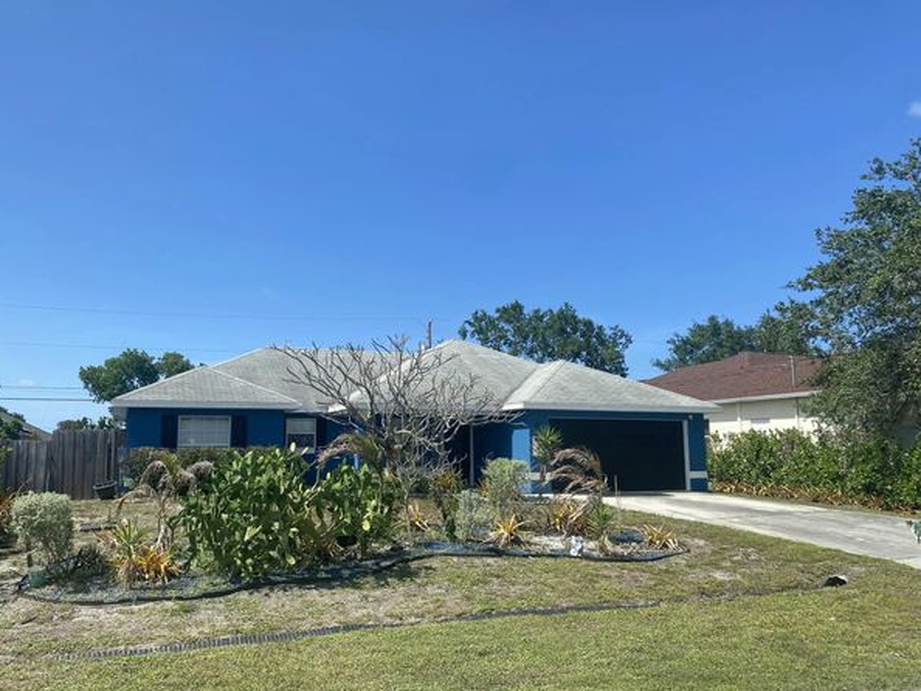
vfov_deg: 49.8
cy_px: 349
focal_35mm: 28
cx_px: 426
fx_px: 745
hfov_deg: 63.3
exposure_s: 1/3040
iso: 32
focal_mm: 4.25
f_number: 1.8
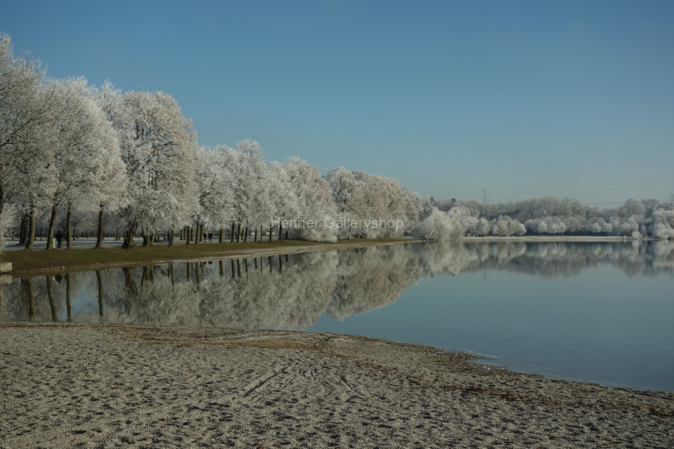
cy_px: 224
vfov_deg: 27.5
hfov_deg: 40.4
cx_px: 337
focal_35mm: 49
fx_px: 917
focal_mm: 18.23
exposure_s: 1/1000
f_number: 5
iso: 125
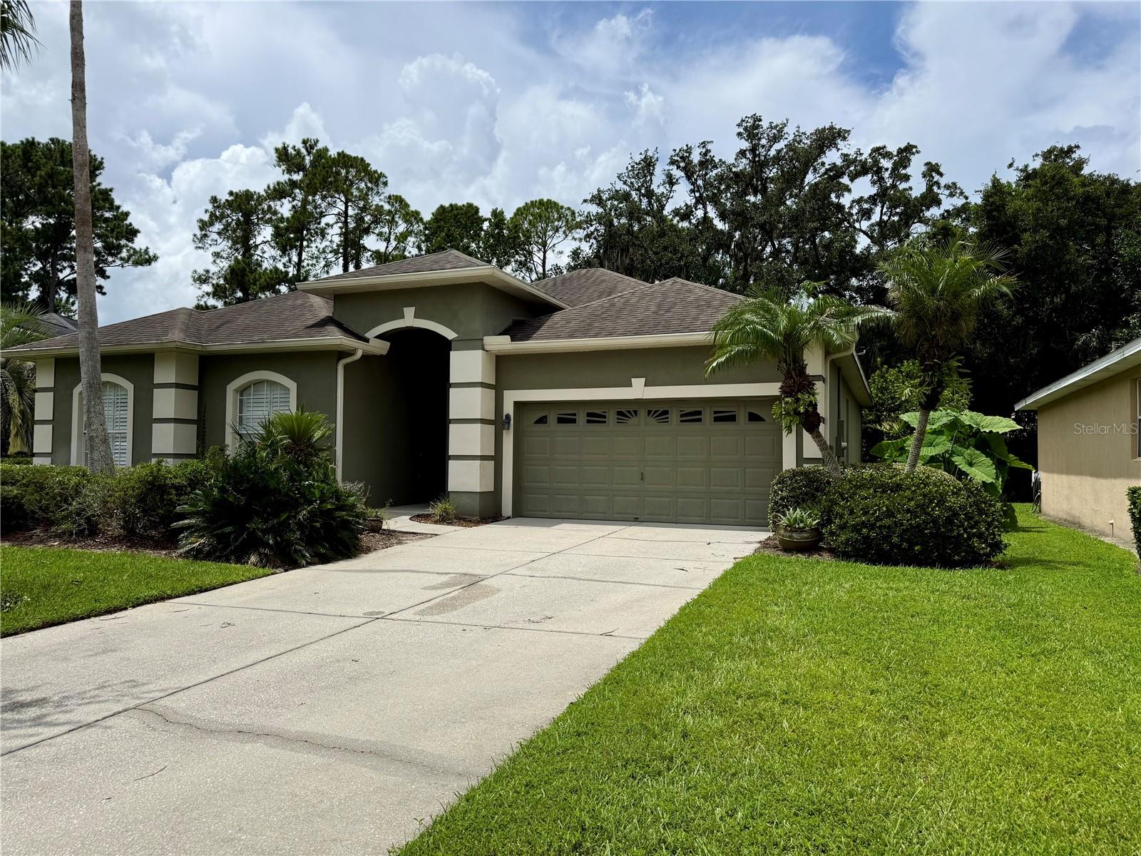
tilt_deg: +2.0
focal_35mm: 24
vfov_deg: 56.8
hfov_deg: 71.6
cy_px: 428
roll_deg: -1.3
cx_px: 570
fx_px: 791
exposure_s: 1/9091
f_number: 1.78
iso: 80
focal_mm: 6.76
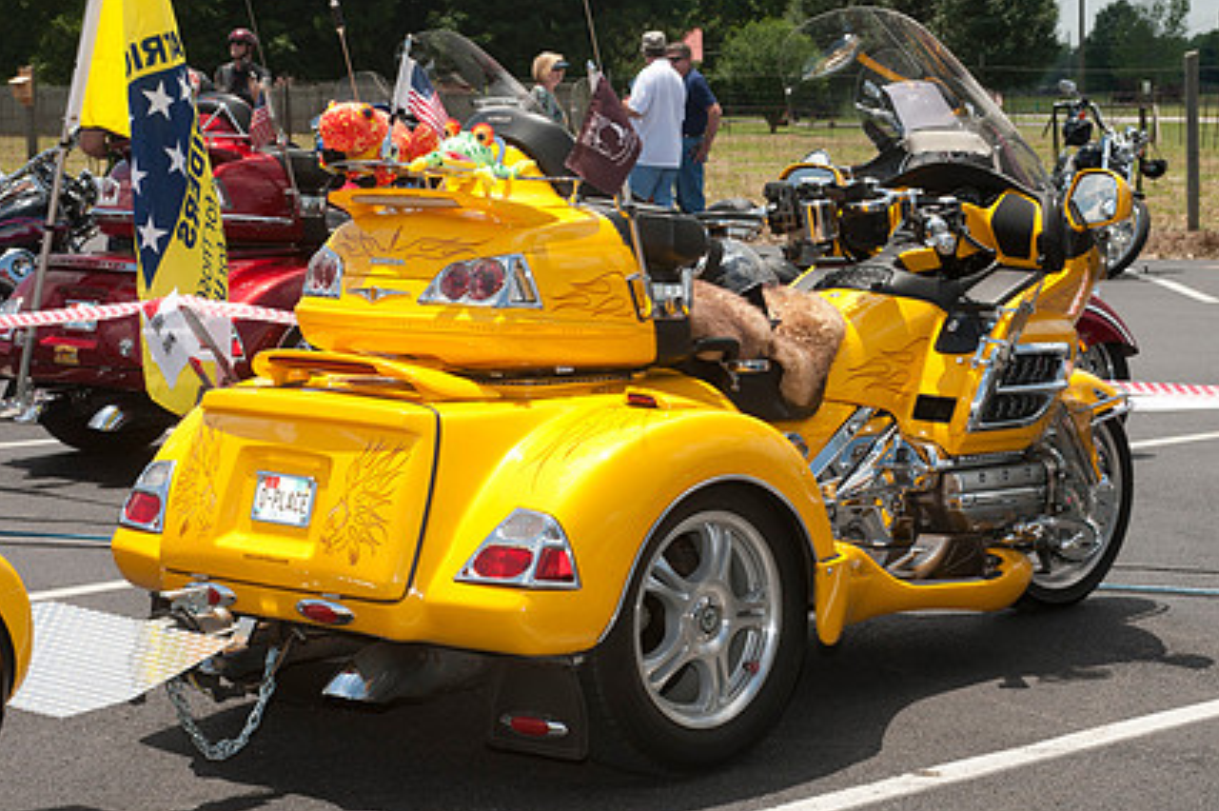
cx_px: 679
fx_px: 3214
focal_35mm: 95
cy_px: 354
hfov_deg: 21.5
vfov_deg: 14.4
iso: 200
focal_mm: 70
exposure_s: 1/250
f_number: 13
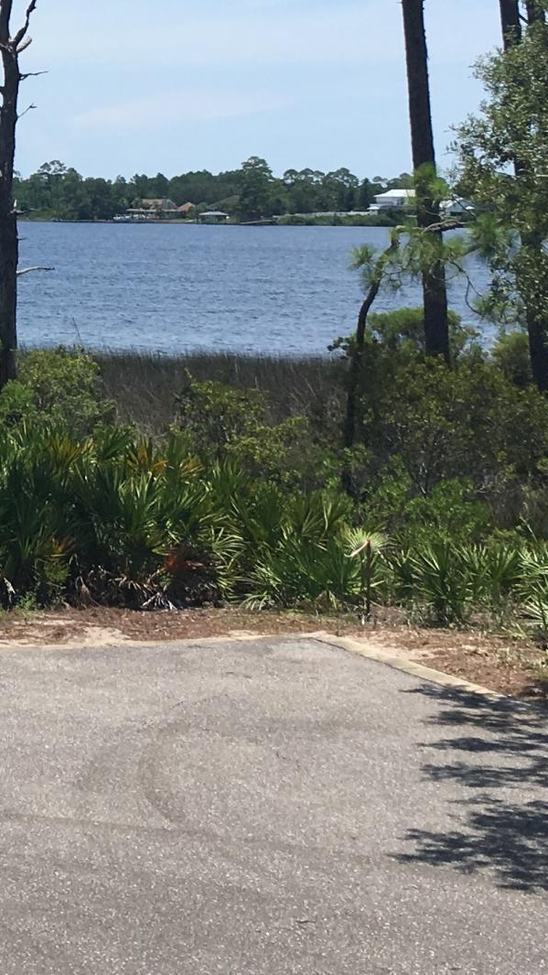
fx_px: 2299
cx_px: -237
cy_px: 70
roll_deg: -0.4
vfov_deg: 23.2
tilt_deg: +3.9
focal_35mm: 89
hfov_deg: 13.0
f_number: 2.2
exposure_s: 1/1789
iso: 25
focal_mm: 4.15
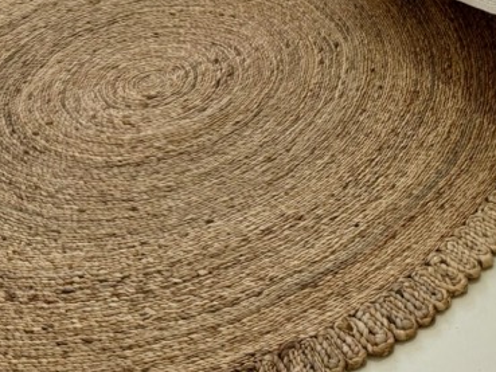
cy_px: -183
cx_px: 505
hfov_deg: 23.8
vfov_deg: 17.1
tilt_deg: -21.1
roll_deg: -0.3
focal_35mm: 78
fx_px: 1118
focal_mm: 6.76
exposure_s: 1/100
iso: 160
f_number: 1.78
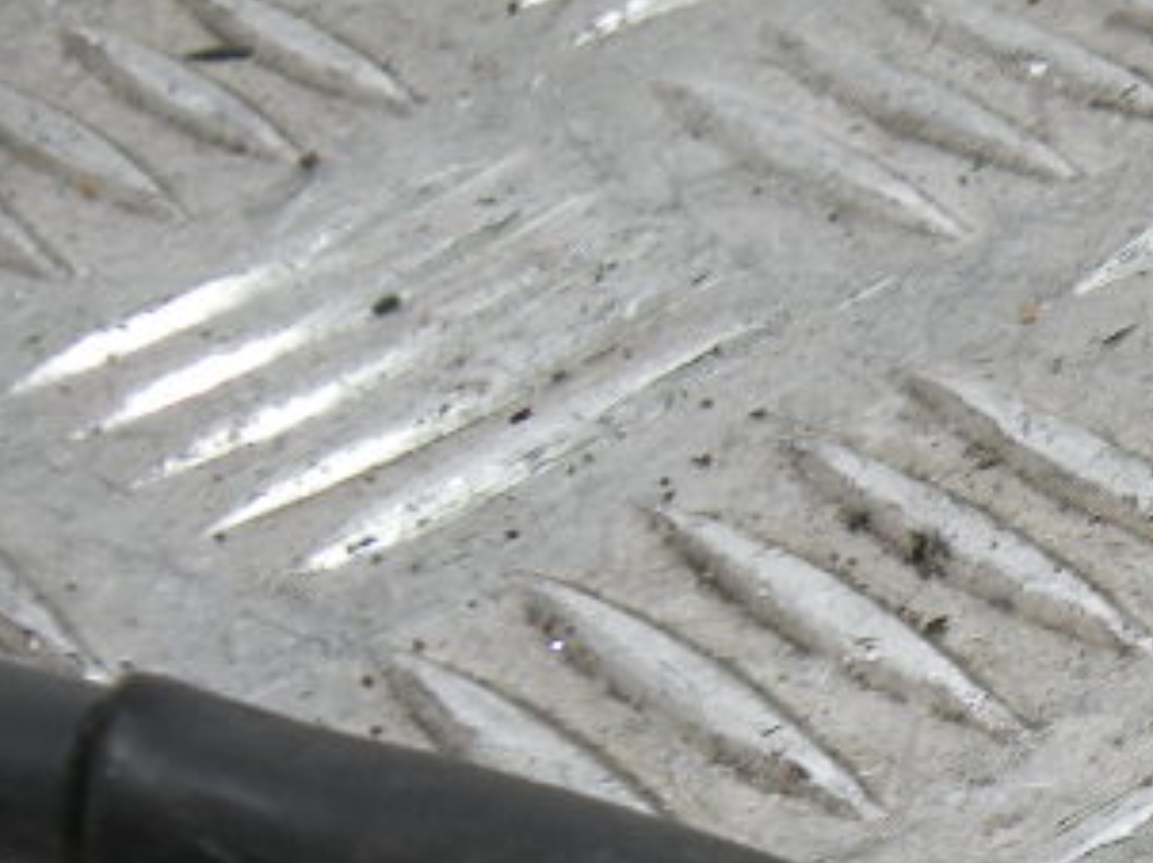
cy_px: 1455
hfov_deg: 16.0
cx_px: 1756
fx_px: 3728
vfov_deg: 12.3
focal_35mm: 112
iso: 64
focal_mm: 5.8
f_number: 3.2
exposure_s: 1/61.3
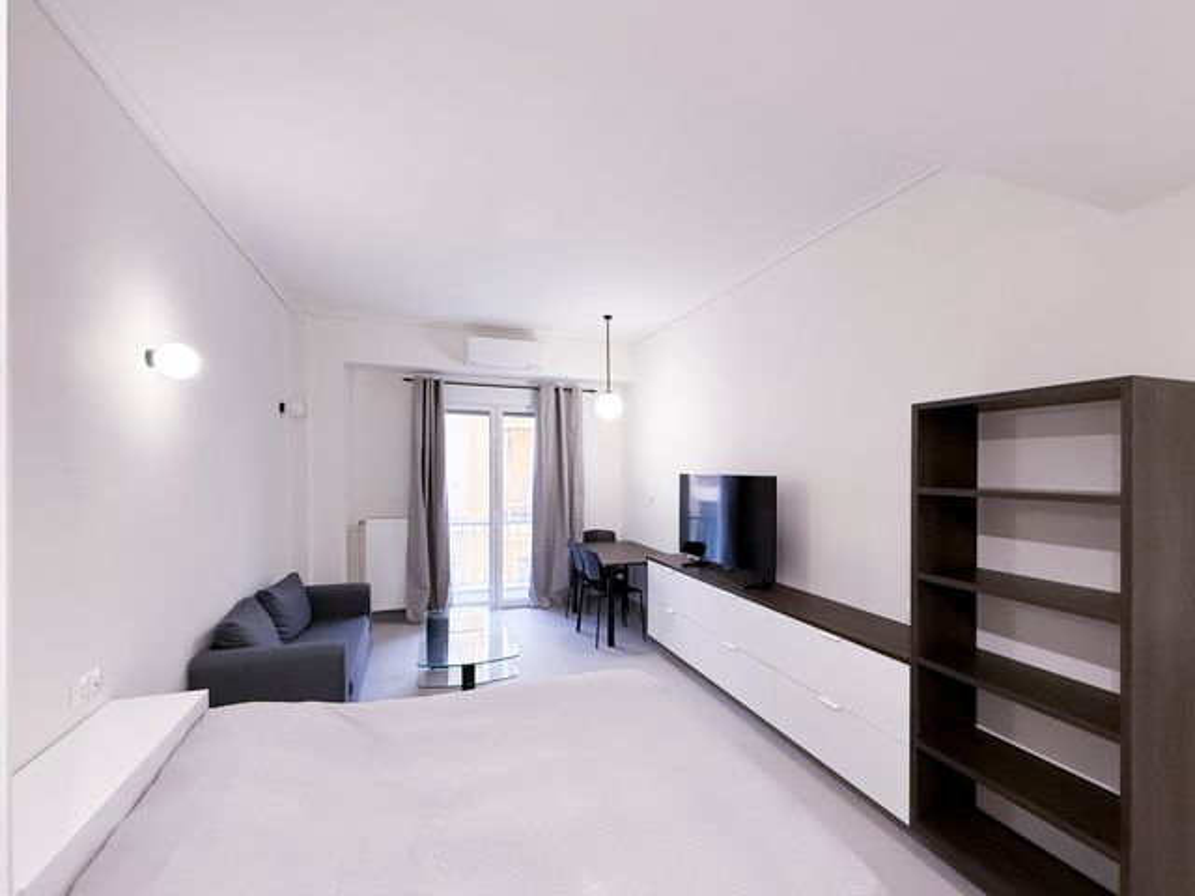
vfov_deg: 85.7
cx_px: 598
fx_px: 483
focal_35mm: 14
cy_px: 448
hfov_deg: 102.1
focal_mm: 2.22
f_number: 2.2
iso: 250
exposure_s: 1/100
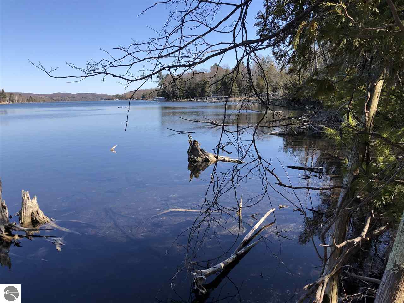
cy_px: 152
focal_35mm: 28
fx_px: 327
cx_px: 202
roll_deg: -0.5
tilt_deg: -9.7
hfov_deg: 63.4
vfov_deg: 49.7
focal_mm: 3.99
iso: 20
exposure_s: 1/1056
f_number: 1.8
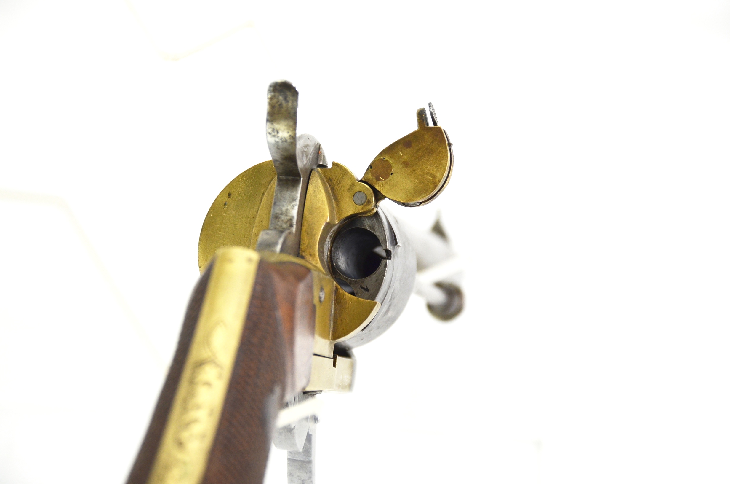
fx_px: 2428
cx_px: 365
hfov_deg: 17.1
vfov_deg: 11.4
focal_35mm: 120
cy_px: 242
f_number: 5.6
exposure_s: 1/250
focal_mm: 80
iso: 450
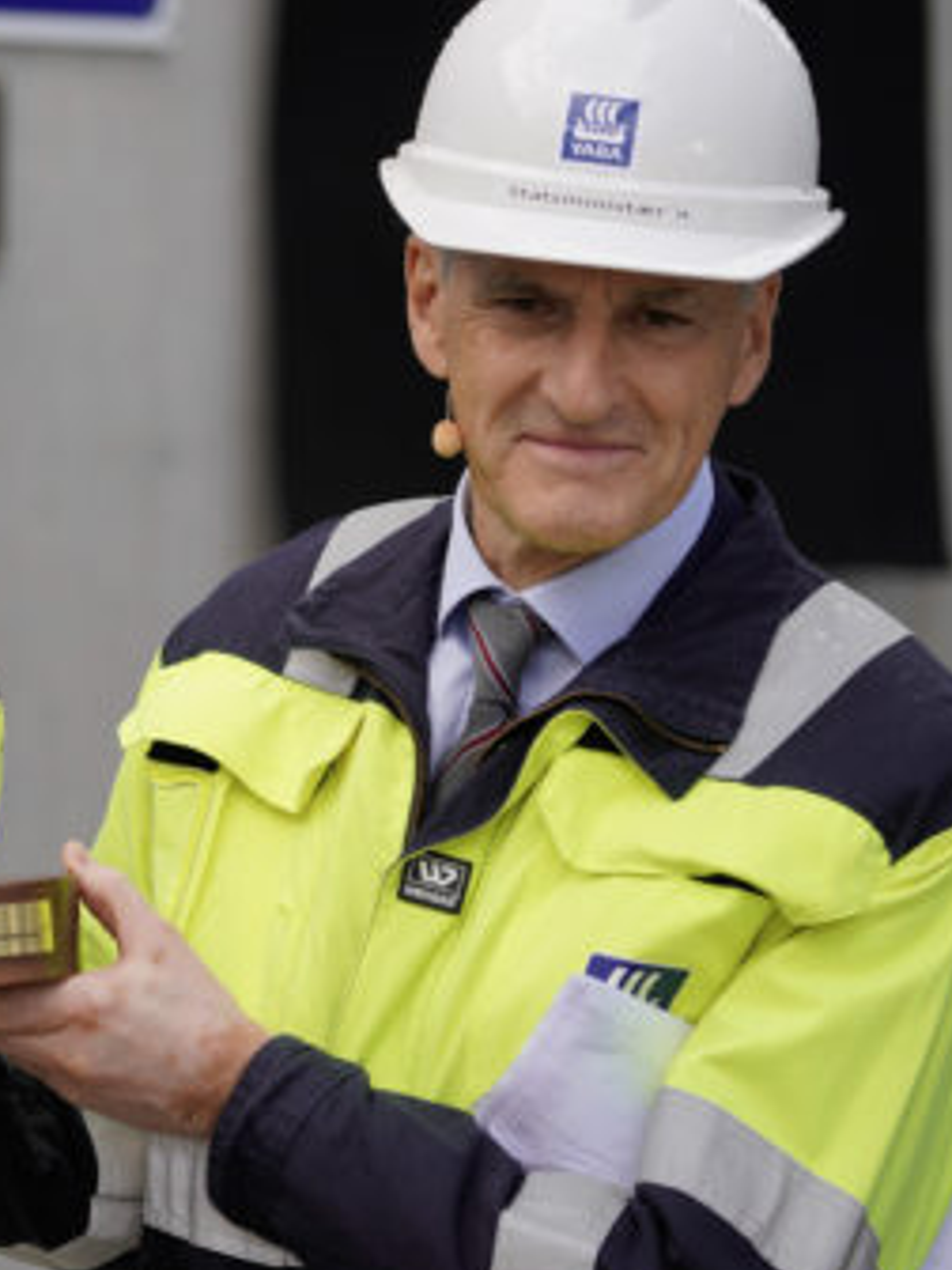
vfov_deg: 7.0
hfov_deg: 5.3
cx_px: -164
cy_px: 506
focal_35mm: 282
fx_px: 10341
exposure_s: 1/500
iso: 200
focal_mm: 153
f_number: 4
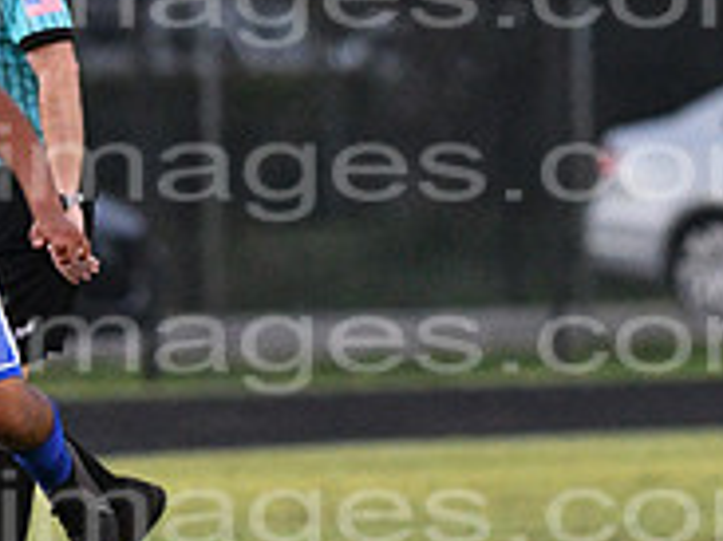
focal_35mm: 1374
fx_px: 28679
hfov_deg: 1.4
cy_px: 259
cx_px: -67
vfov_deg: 1.1
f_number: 4
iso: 6400
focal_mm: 300
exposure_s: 1/800
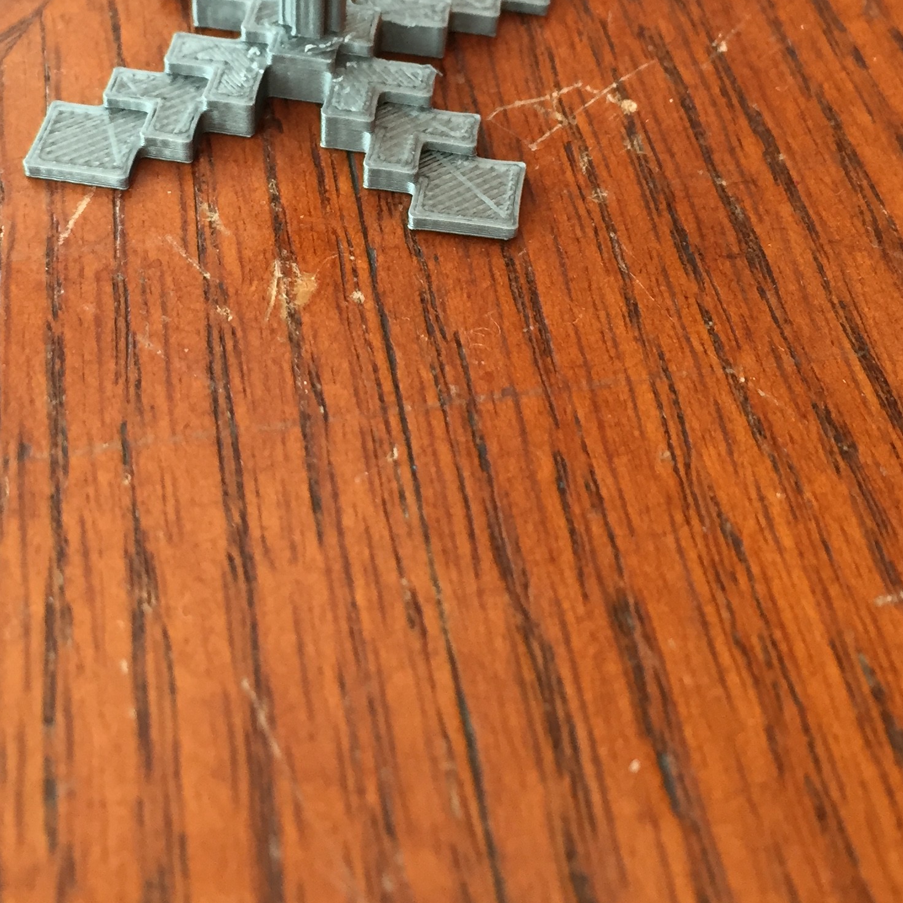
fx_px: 1682
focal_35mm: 57
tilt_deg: -40.4
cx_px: 344
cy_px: 168
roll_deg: -2.8
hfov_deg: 29.9
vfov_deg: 29.3
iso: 50
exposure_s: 1/33
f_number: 2.2
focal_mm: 4.15
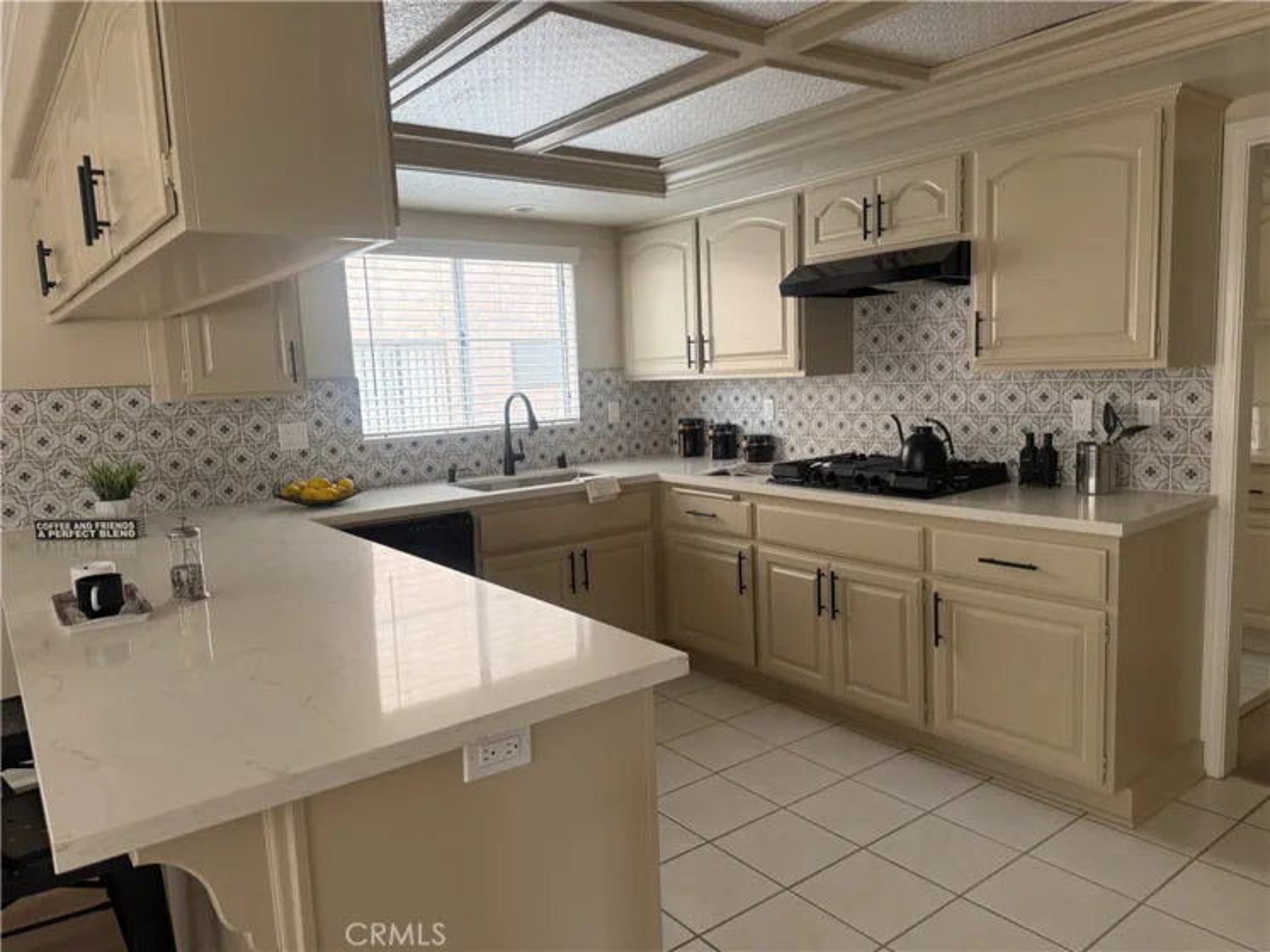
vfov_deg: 56.8
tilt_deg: -6.9
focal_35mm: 24
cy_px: 476
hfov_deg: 71.6
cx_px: 635
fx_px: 880
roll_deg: +2.5
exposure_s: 1/233
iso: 160
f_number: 1.78
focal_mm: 6.76
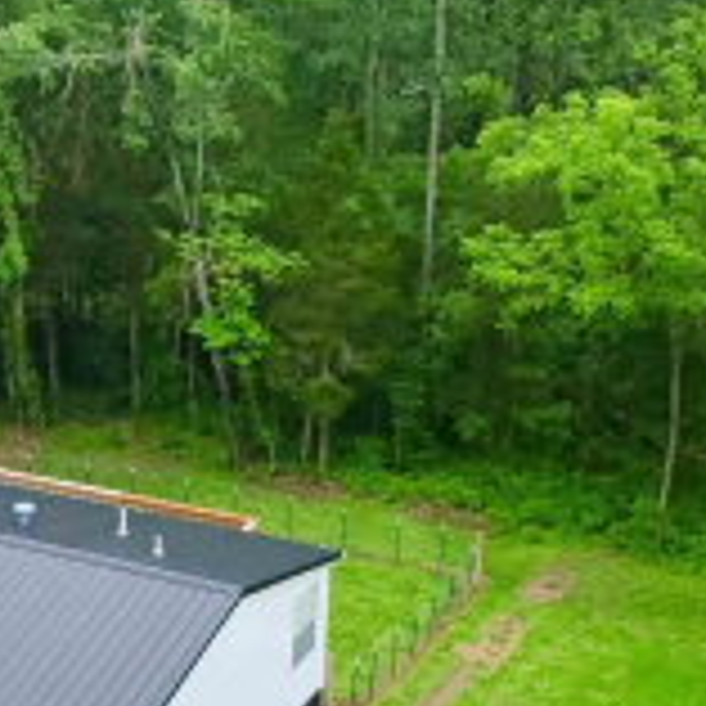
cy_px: 697
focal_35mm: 60
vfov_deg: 27.1
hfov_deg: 28.3
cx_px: 191
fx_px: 1384
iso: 100
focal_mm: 16
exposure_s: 1/637
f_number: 2.55
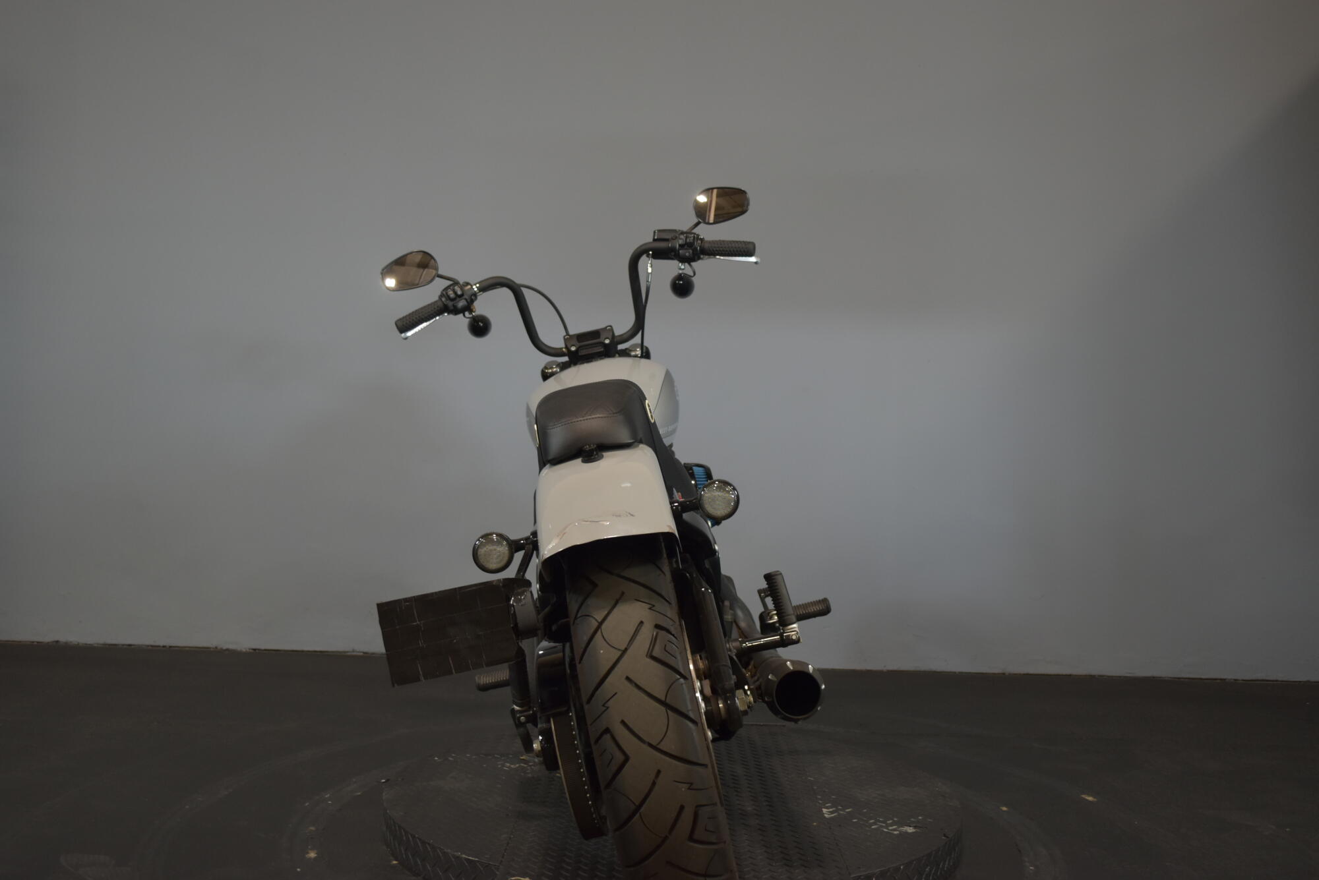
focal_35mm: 33
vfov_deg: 40.0
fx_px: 1209
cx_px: 660
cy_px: 440
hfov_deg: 57.2
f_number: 4
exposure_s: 1/30
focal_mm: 22
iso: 560
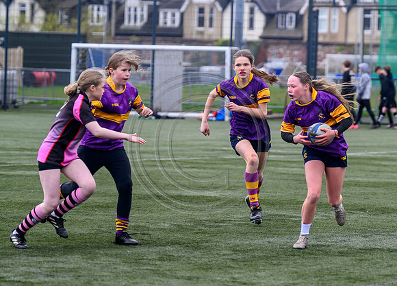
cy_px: 153
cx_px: 276
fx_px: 2395
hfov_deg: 9.5
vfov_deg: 6.8
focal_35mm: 212
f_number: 4
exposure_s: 1/2500
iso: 1250
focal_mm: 150
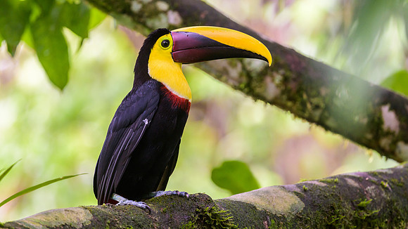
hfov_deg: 3.9
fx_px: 5940
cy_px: 113
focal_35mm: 549
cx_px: 194
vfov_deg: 2.2
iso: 1400
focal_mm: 500
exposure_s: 1/160
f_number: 5.6
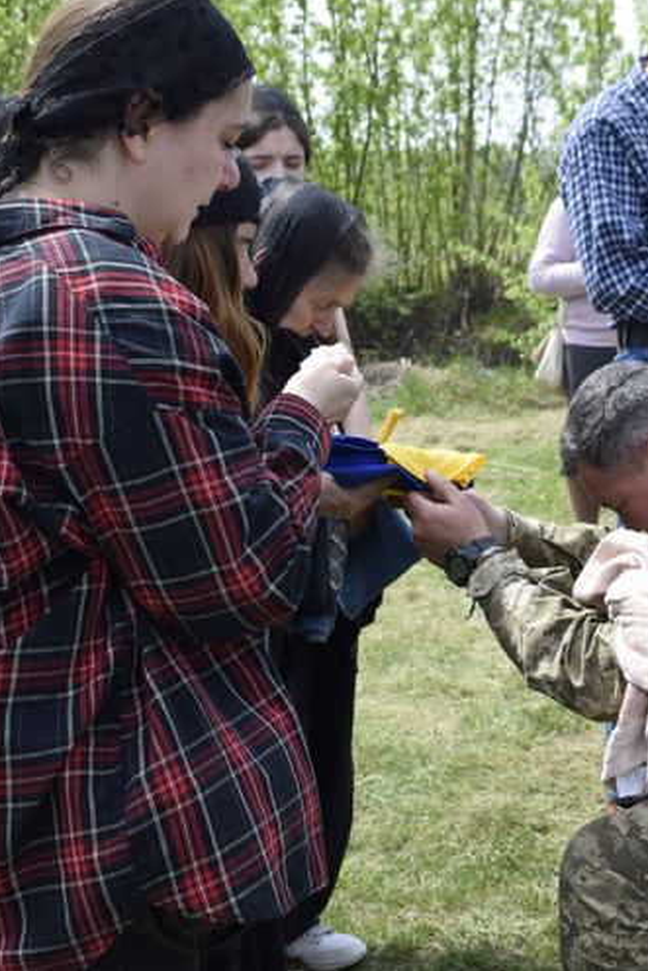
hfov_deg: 20.0
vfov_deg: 29.6
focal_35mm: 68
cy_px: 484
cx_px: 442
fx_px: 1835
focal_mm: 30
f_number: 8
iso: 200
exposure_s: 1/250
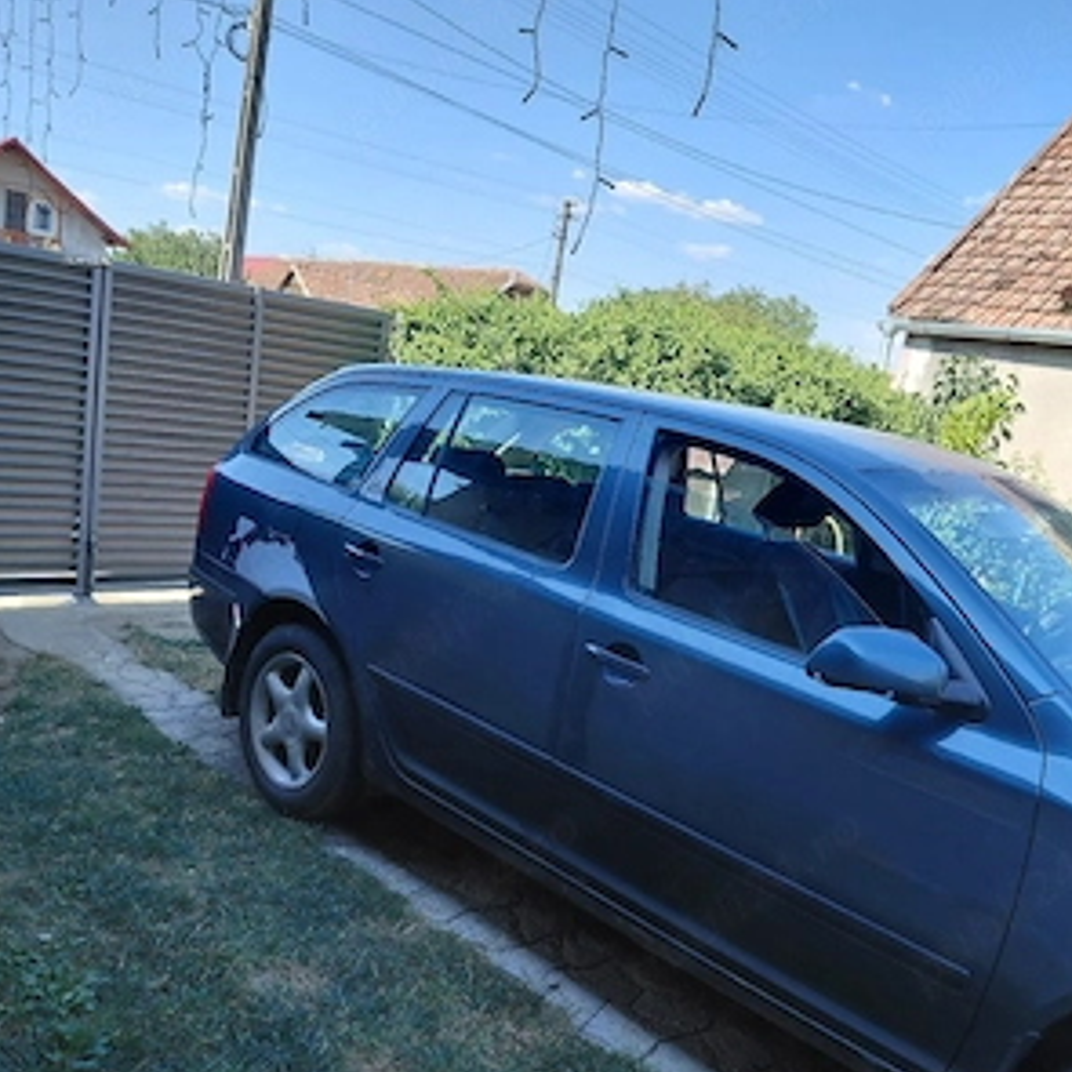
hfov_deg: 54.0
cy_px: 661
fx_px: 1051
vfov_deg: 53.5
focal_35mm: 30
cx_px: 534
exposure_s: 1/526
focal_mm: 4.69
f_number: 1.8
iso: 50
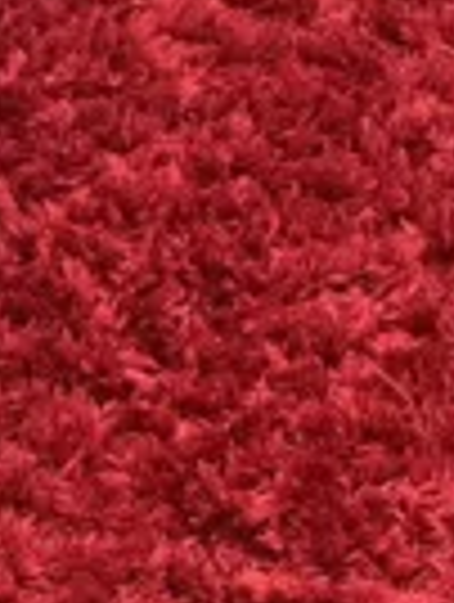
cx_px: 450
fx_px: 2162
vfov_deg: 15.1
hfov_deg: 11.9
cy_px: 801
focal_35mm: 124
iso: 400
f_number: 1.8
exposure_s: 1/50
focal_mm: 4.25
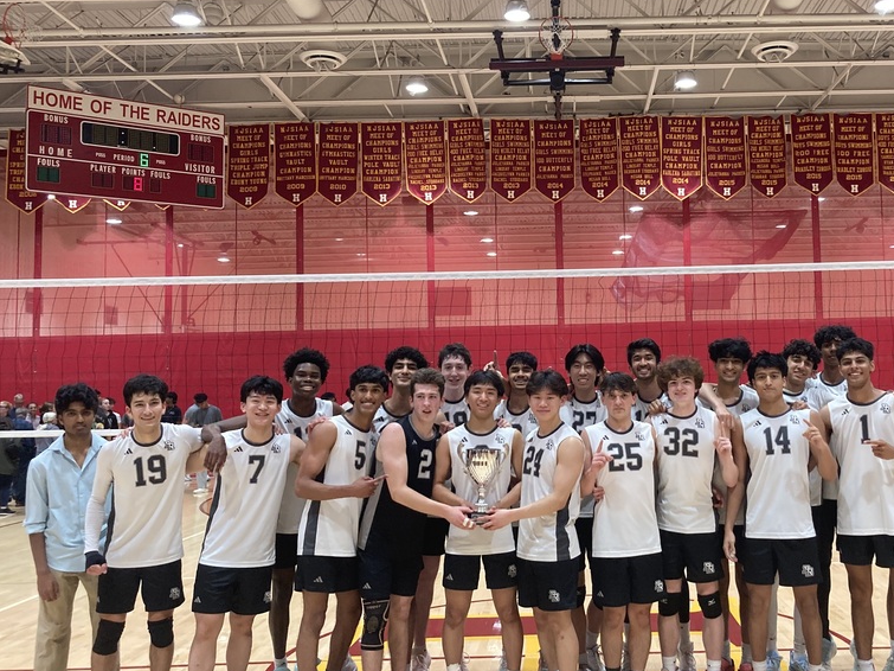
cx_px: 586
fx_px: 981
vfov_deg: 37.7
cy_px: 328
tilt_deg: +3.9
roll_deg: +0.7
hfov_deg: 48.3
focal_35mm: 38
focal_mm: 3.99
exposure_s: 1/60
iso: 125
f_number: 1.8
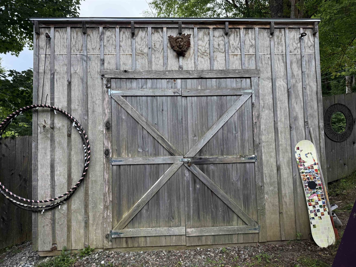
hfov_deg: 71.6
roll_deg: -1.1
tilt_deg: +1.6
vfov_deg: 56.8
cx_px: 178
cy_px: 134
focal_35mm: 24
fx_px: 247
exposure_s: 1/979
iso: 100
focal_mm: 6.76
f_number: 1.78
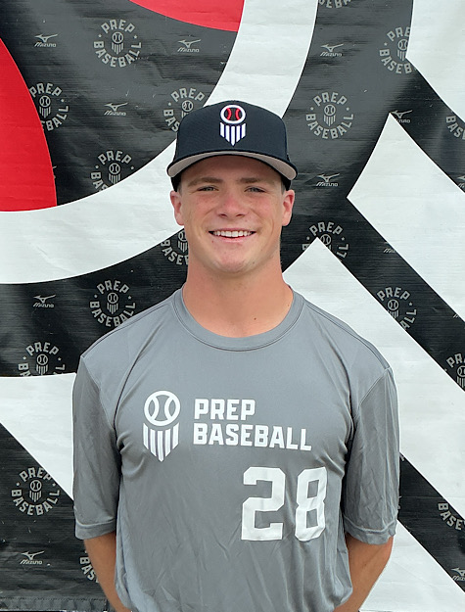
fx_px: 515
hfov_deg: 48.6
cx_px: 232
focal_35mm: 29
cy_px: 306
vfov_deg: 61.4
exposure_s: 1/1221
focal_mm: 3
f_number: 1.8
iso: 25
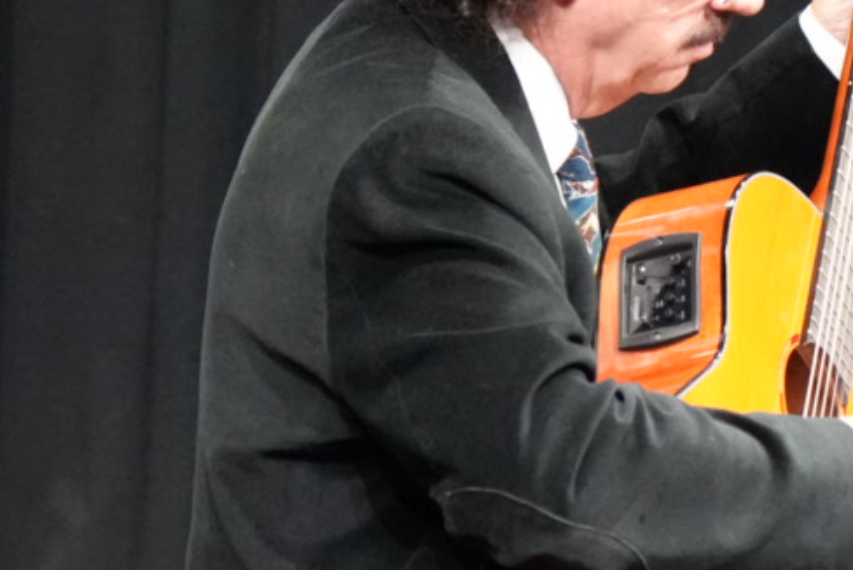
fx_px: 8250
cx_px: 706
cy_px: 526
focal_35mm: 348
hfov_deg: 5.9
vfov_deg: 4.0
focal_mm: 70
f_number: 3.2
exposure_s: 1/160
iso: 6400
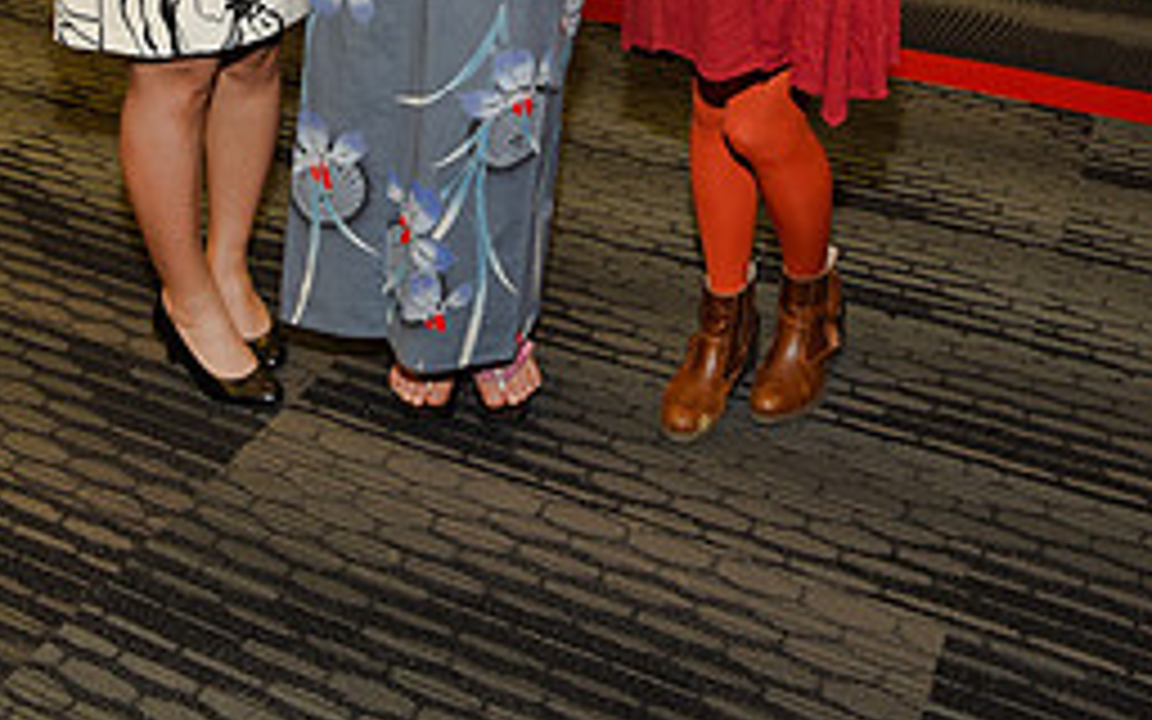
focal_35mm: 52
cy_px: -207
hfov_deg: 38.8
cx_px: 486
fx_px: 1633
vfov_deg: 22.4
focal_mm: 29
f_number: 5
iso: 200
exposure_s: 1/60
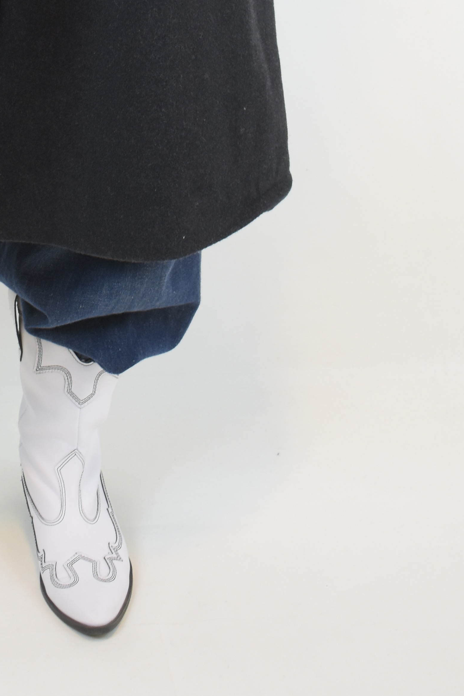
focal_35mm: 96
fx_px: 1861
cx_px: -35
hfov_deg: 13.9
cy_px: -179
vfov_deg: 19.7
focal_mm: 25
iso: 500
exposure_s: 1/60
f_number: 4
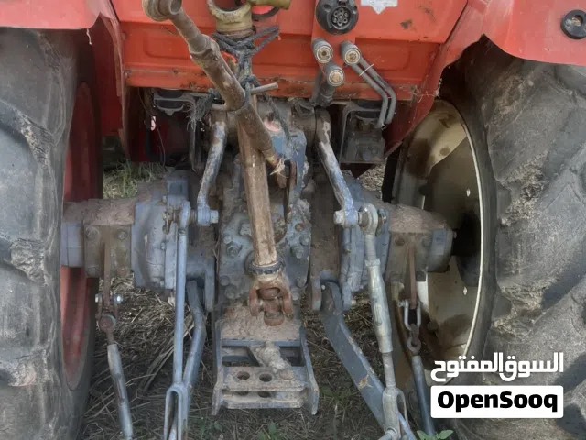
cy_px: 220
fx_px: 440
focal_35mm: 26
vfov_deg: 53.1
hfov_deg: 67.3
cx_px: 293
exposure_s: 1/122
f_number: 1.6
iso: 40
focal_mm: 5.1
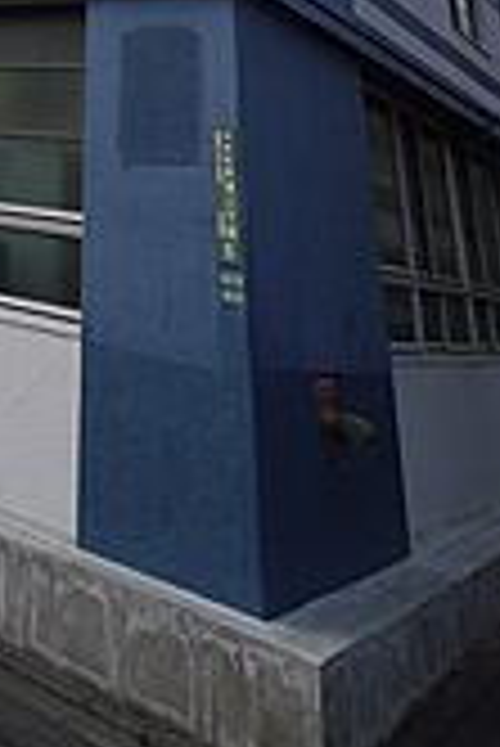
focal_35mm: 42
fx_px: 873
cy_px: -261
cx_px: -131
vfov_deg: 32.5
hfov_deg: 27.3
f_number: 6.3
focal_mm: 7
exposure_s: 1/320
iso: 160
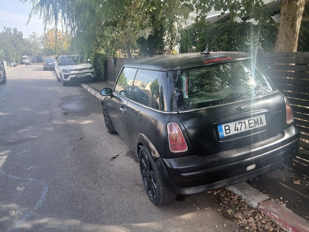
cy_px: 116
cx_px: 154
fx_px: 232
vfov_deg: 53.1
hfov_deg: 67.3
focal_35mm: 26
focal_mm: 3.98
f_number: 1.8
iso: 40
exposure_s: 1/100
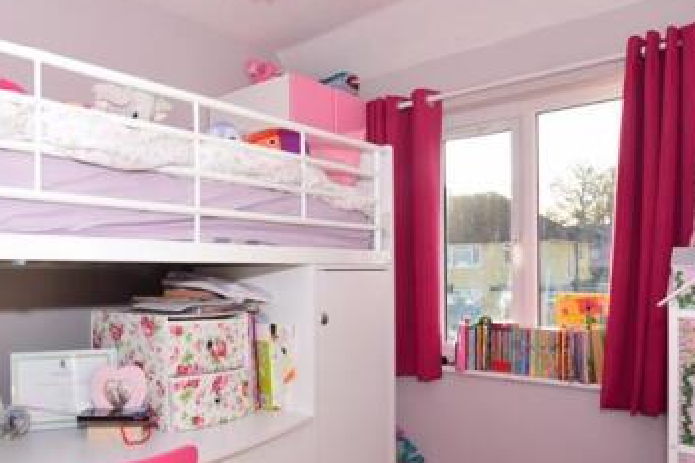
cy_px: 280
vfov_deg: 46.1
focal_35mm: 28
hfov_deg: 62.3
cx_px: 186
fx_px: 541
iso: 400
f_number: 7.1
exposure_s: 1/200
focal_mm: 10
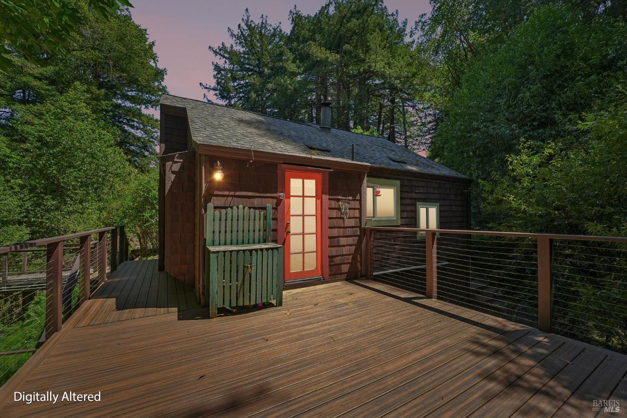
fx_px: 244
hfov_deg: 104.3
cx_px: 314
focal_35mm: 14
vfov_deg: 81.2
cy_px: 209
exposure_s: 1/400
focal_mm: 14
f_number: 8
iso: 640
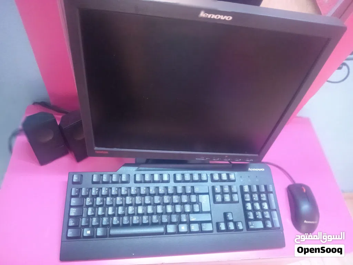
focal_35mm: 22
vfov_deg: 61.1
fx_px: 224
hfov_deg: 76.4
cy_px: 132
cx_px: 176
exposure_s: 1/25
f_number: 1.8
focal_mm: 4.21
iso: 800
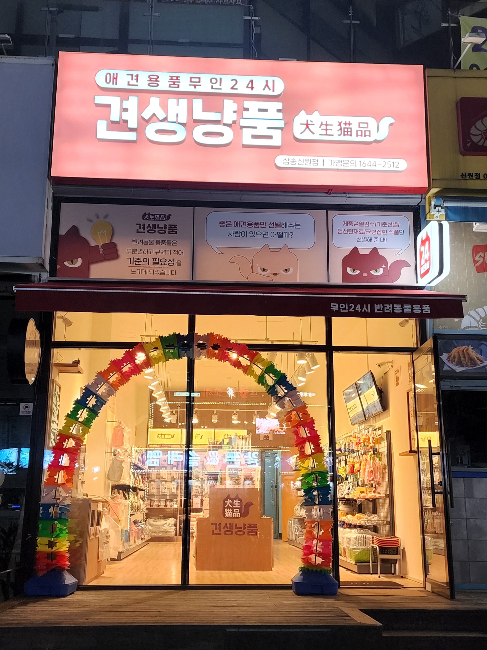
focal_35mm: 23
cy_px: 325
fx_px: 431
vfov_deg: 73.9
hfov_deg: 58.9
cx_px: 244
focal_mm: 6.4
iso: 320
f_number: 1.8
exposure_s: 1/120
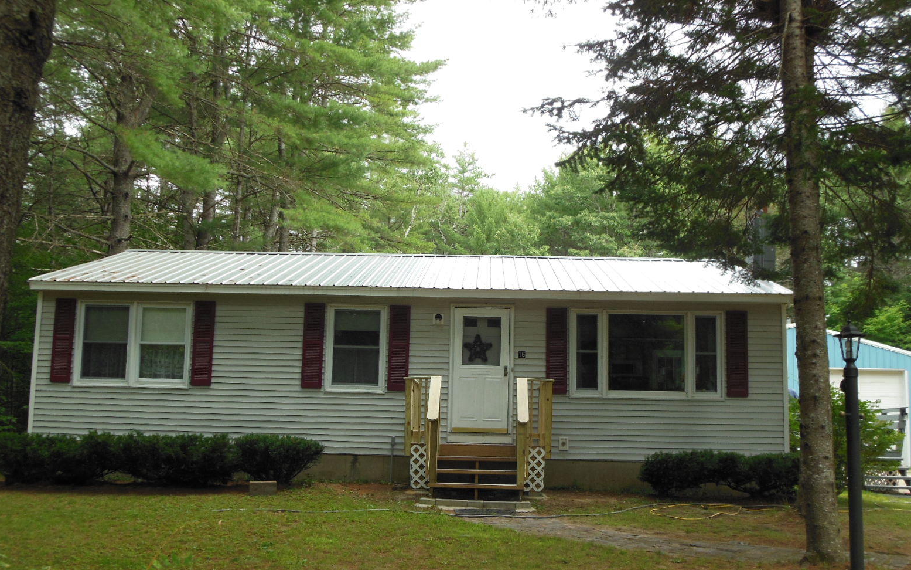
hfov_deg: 54.0
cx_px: 468
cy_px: 333
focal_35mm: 36
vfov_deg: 35.3
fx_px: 894
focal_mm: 6
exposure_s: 1/160
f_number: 3.5
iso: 125
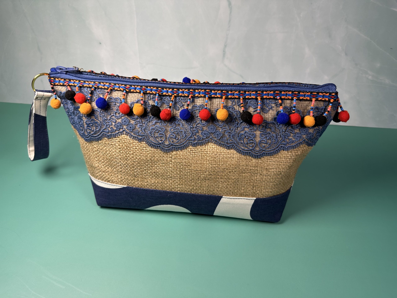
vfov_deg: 56.8
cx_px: 198
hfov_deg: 71.6
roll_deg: -0.6
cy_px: 149
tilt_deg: -38.0
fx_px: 275
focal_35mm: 24
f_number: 1.78
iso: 100
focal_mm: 6.86
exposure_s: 1/121
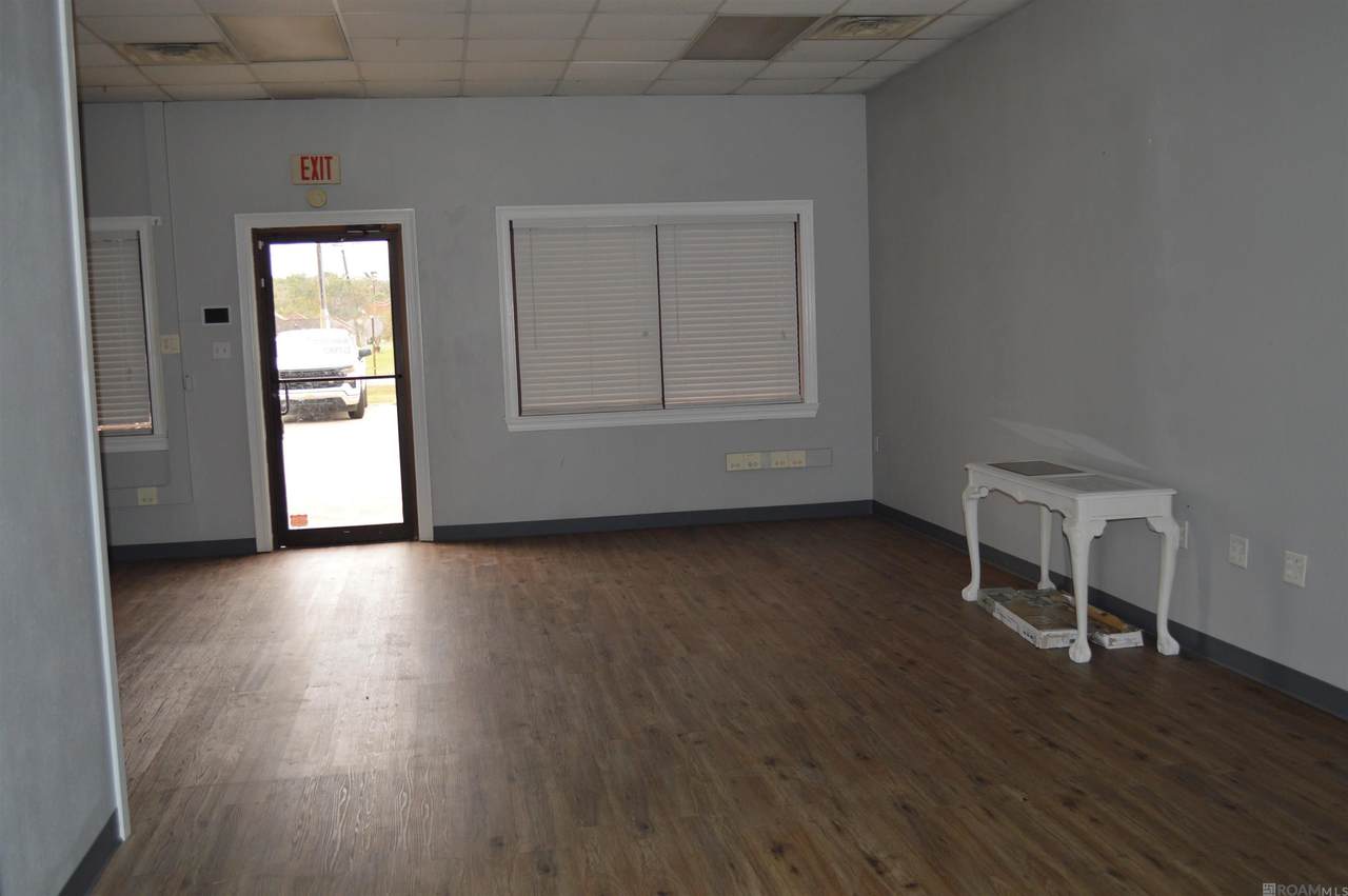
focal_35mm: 33
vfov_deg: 39.9
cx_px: 674
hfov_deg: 57.3
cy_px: 448
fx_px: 1235
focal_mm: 22
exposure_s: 1/125
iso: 400
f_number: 4
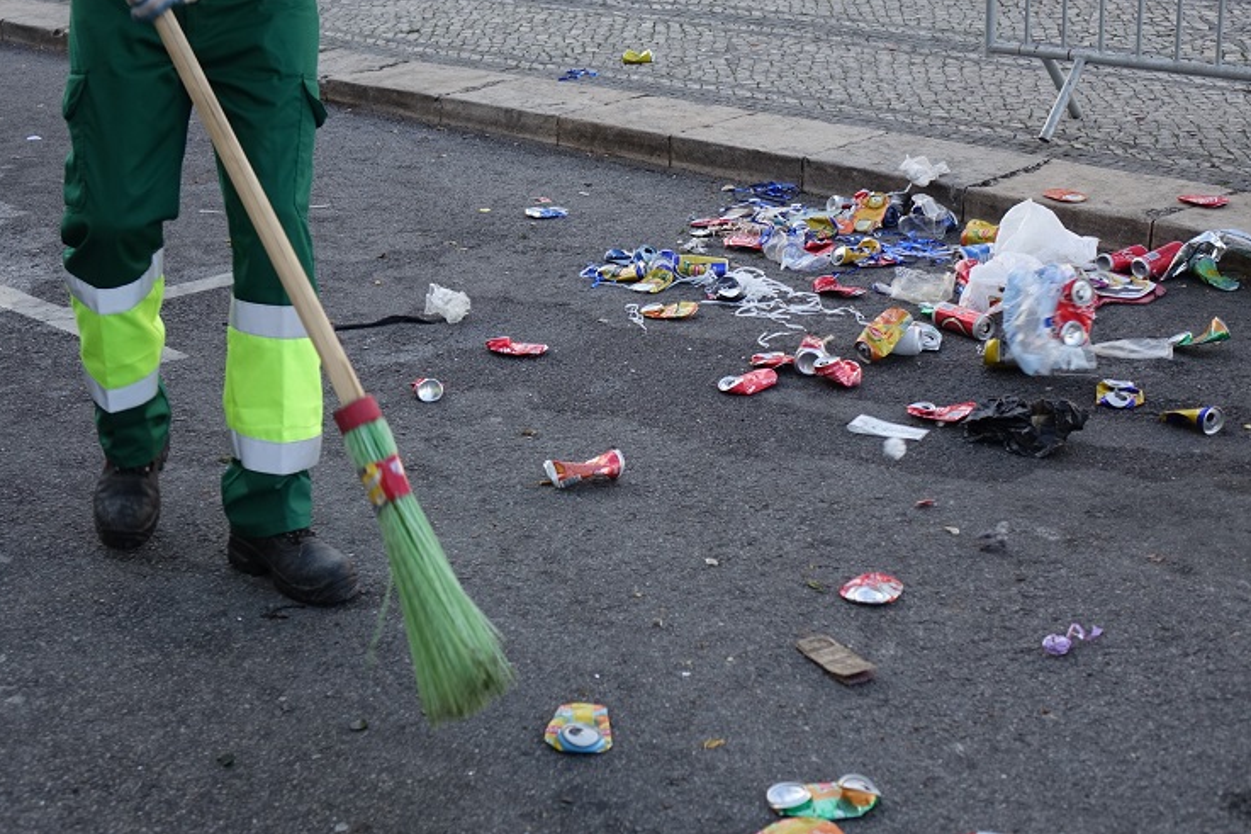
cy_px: 413
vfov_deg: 23.4
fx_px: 2015
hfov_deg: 34.5
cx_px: 618
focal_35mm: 58
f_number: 3.5
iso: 125
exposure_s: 1/200
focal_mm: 21.05
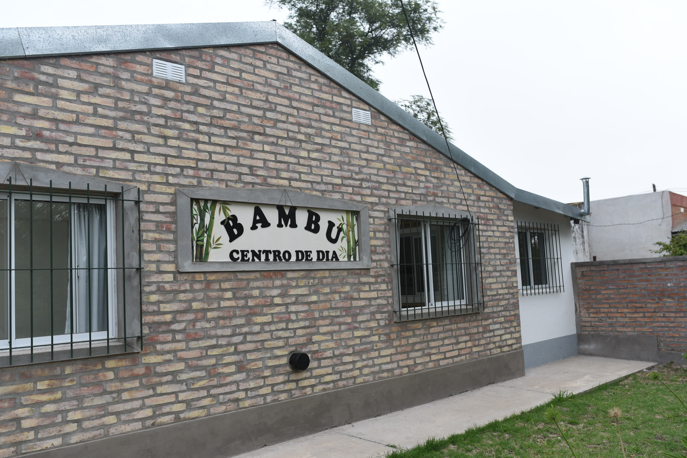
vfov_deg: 37.9
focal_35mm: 35
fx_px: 668
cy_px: 229
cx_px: 344
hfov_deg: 54.4
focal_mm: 35
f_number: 4
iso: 200
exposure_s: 1/160
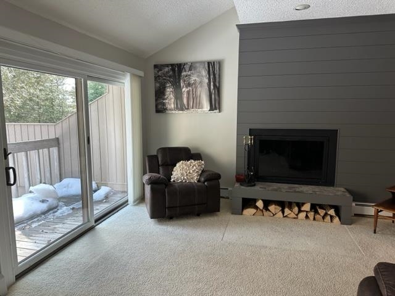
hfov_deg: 71.6
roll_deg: -0.4
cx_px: 198
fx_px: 274
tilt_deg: -7.4
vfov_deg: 56.8
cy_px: 148
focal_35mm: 24
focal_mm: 6.86
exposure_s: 1/120
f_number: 1.78
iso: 125
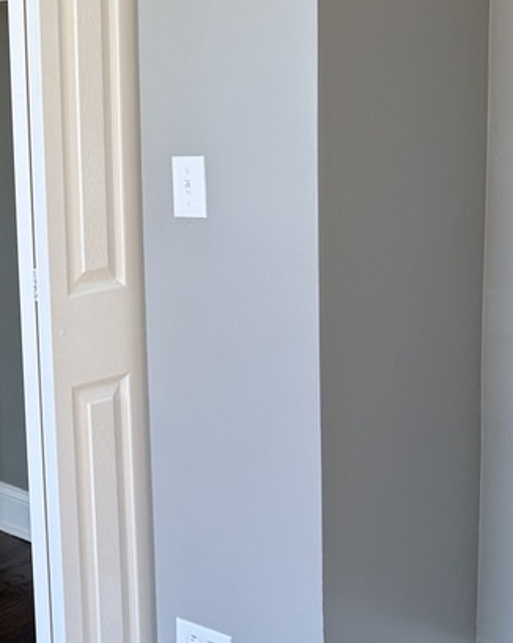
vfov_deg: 30.3
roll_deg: +3.6
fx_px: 1178
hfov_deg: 22.5
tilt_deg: -7.7
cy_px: 224
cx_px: -113
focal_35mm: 62
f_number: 1.78
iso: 80
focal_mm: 6.76
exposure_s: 1/120
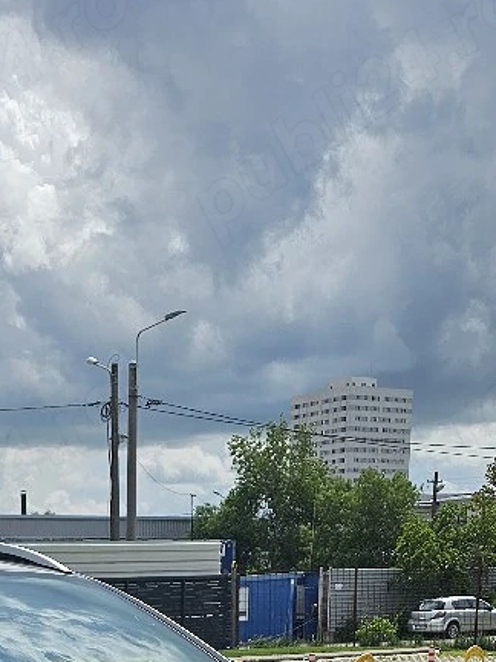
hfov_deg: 20.4
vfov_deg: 22.9
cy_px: 962
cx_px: 64
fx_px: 1356
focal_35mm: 71
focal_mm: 6.3
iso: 10
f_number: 1.7
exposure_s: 1/1429
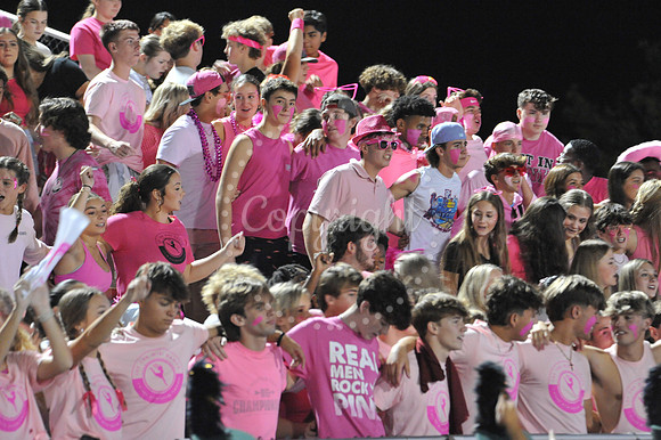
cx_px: 330
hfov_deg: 8.2
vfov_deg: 5.5
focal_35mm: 250
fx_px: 4587
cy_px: 220
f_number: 6.3
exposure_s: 1/60
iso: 6400
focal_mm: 250
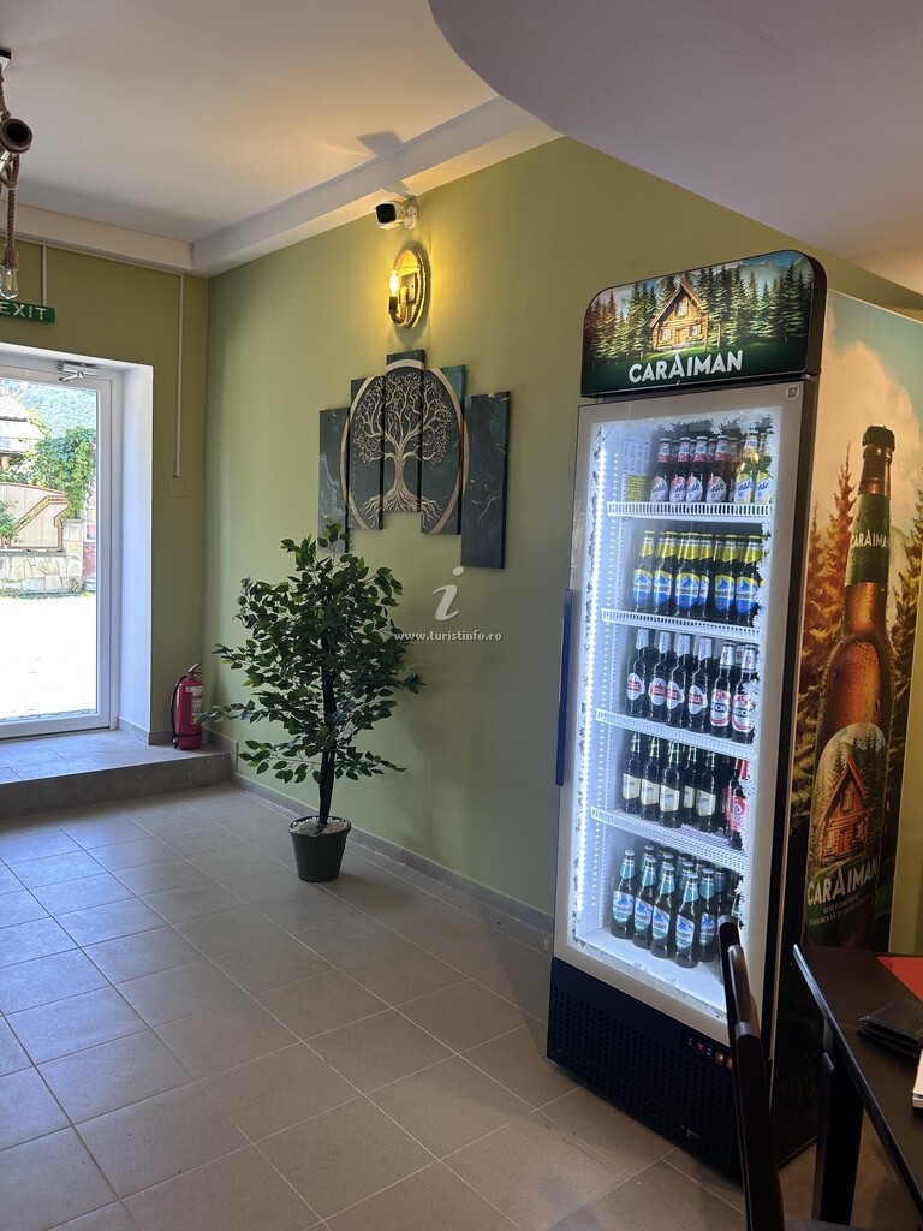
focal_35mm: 26
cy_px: 616
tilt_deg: -4.9
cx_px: 462
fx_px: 924
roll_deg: -2.0
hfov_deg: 53.1
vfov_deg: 67.3
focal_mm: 5.7
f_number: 1.5
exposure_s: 1/100
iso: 64
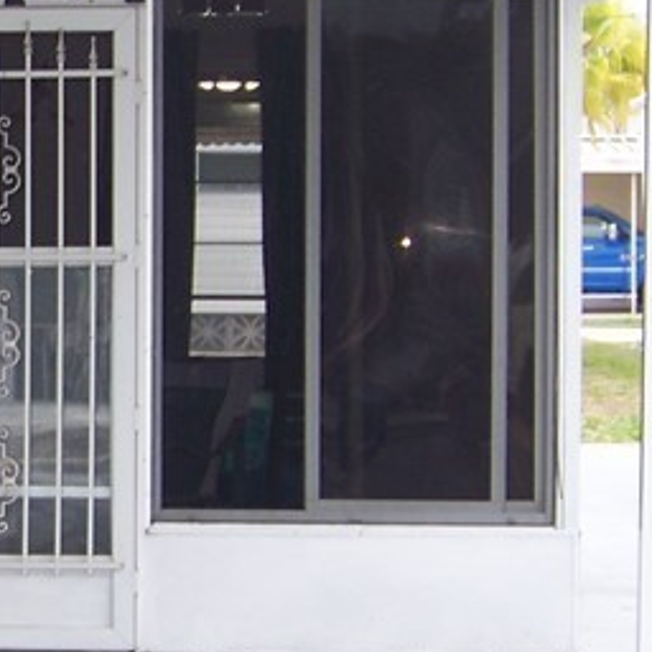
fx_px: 3687
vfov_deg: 10.1
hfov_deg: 9.9
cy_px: 295
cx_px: -265
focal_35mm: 173
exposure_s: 1/40
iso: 64
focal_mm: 7.6
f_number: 2.8
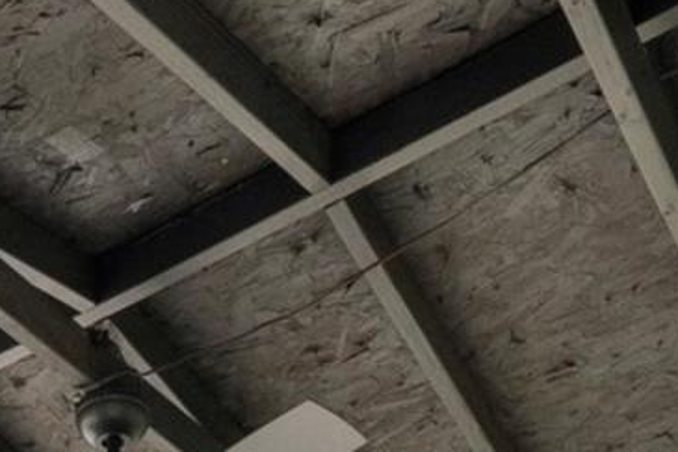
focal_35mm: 73
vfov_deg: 12.8
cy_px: 1171
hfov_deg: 26.6
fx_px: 1374
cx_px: 50
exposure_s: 1/15
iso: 800
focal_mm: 13
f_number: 9
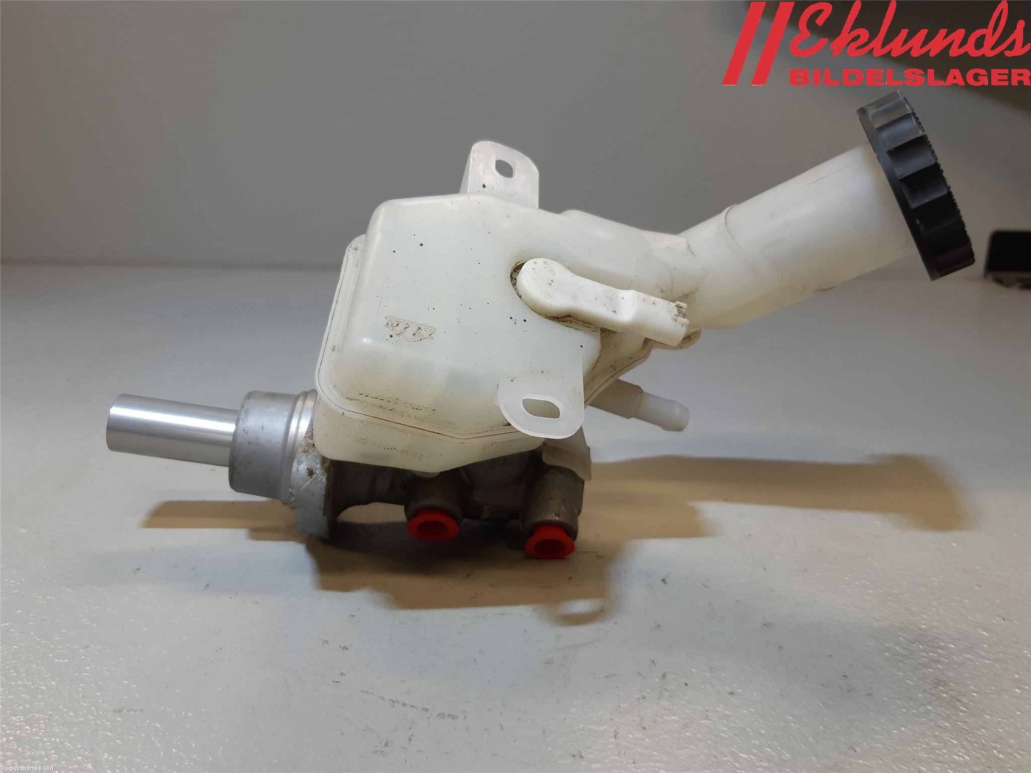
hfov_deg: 67.3
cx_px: 516
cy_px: 386
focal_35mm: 26
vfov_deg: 53.1
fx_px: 774
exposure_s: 1/50
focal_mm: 3.93
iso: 40
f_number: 1.7
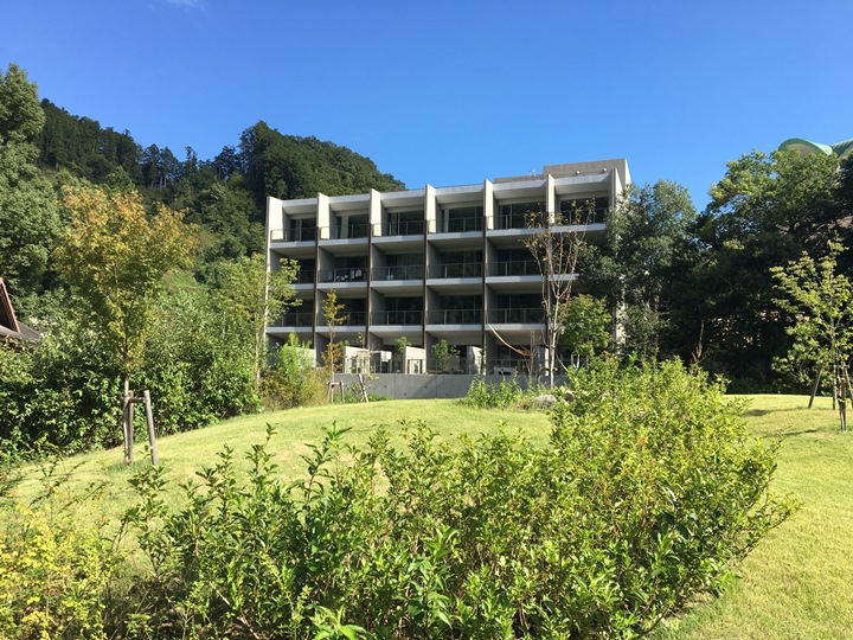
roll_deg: -2.0
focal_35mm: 29
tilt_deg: +4.2
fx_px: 715
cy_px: 320
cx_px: 426
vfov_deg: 48.2
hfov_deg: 61.7
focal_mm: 4.15
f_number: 2.2
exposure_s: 1/818
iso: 25
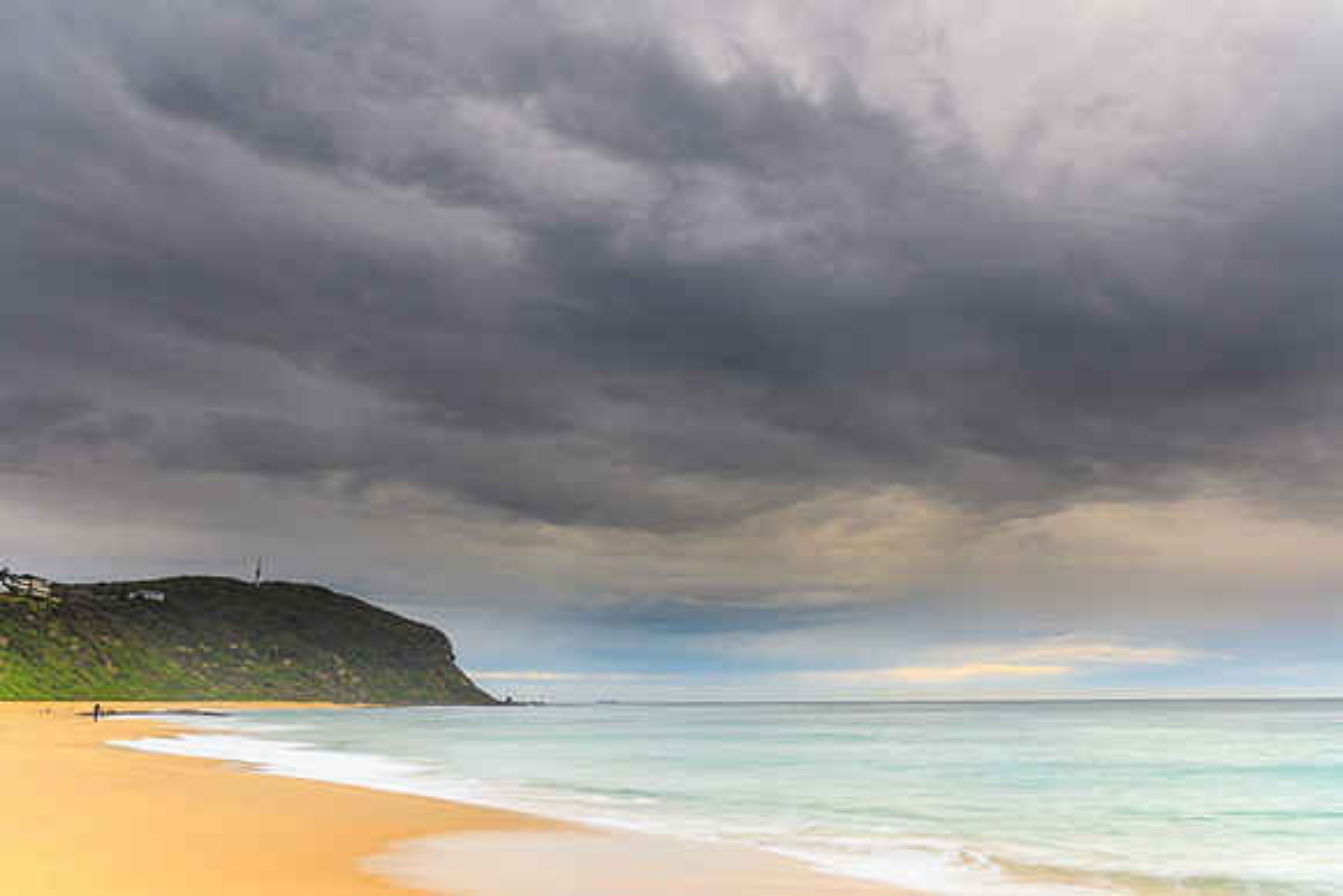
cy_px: 448
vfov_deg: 43.6
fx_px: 1119
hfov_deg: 61.9
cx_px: 672
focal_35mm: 30
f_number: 8
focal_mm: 20
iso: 100
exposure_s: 1.3
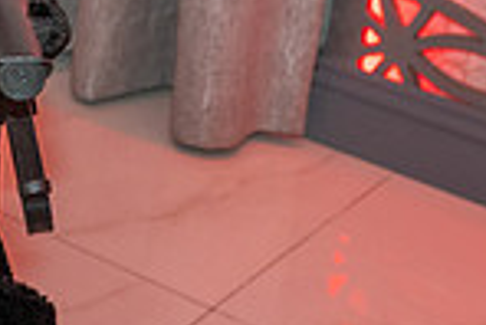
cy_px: -246
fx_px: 1824
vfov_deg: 9.7
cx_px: -243
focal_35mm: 135
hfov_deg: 14.2
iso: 1000
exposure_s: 1/125
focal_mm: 32
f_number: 4.5
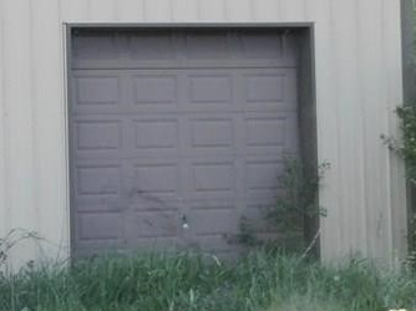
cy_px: 118
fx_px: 1657
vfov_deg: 10.7
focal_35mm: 138
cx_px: -142
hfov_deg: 13.7
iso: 400
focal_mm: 8
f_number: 3.7
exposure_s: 1/320
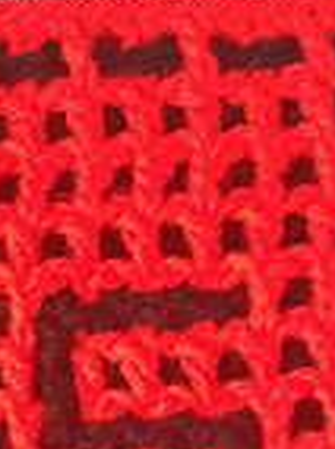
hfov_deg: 11.0
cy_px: 765
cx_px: -85
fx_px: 1695
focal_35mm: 131
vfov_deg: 13.7
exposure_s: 1/30
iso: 125
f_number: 2.2
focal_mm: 4.15
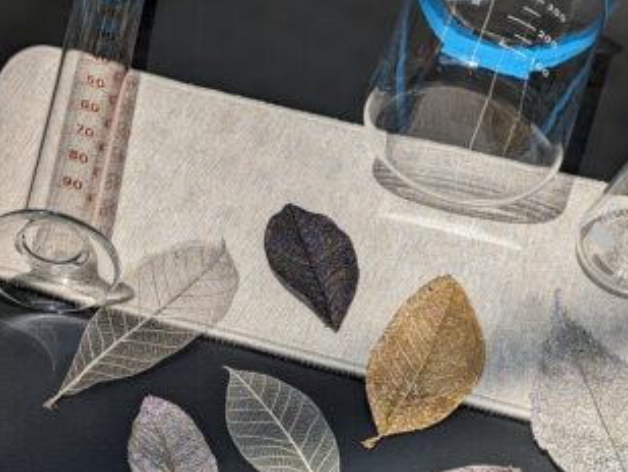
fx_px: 1470
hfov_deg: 24.1
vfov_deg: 18.2
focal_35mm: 81
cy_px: 289
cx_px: 350
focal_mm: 6.9
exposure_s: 1/513
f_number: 1.68
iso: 19
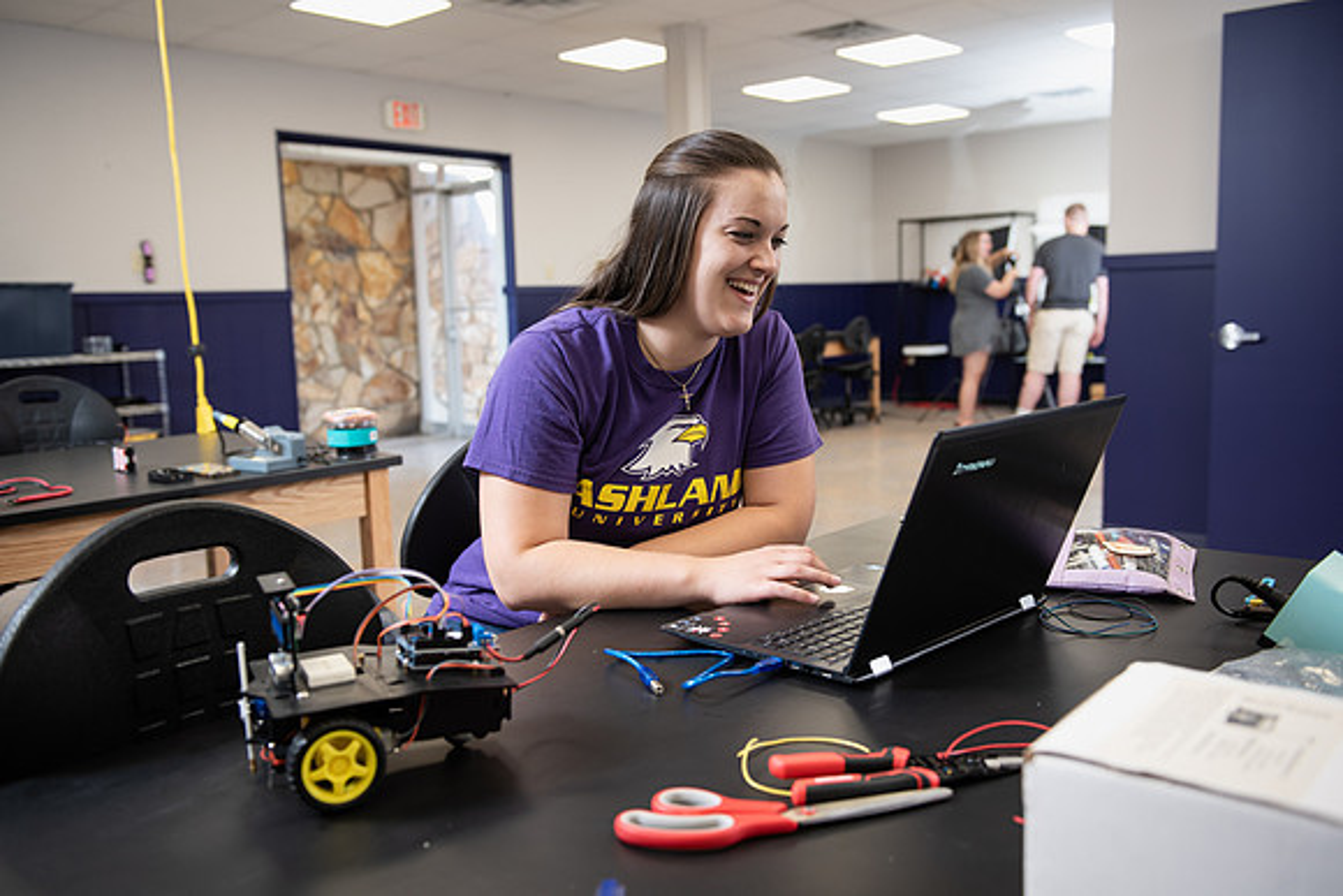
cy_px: 448
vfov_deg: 41.1
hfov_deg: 58.7
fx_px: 1194
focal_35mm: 32
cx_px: 672
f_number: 3.5
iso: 640
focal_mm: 32
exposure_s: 1/200
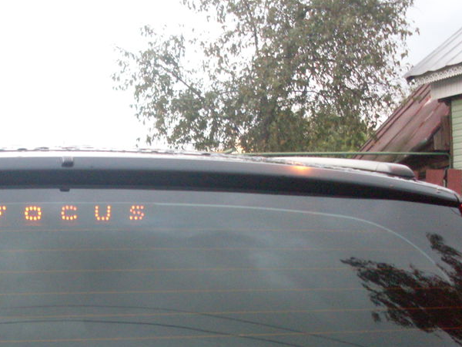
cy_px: 325
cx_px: 93
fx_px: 1081
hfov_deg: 23.8
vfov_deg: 17.9
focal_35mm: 81
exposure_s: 1/45
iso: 160
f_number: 2.8
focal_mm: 6.3
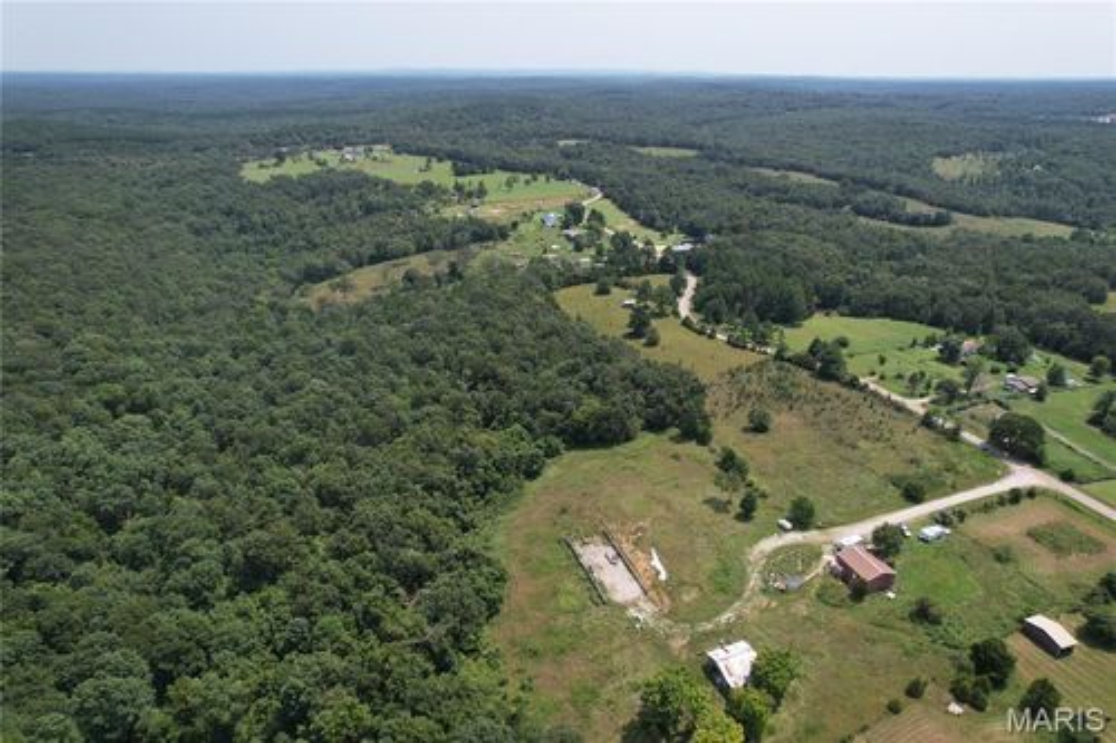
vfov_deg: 57.2
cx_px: 558
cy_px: 372
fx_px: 682
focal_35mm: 22
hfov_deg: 78.6
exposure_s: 1/2000
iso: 140
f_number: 2.8
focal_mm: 8.38
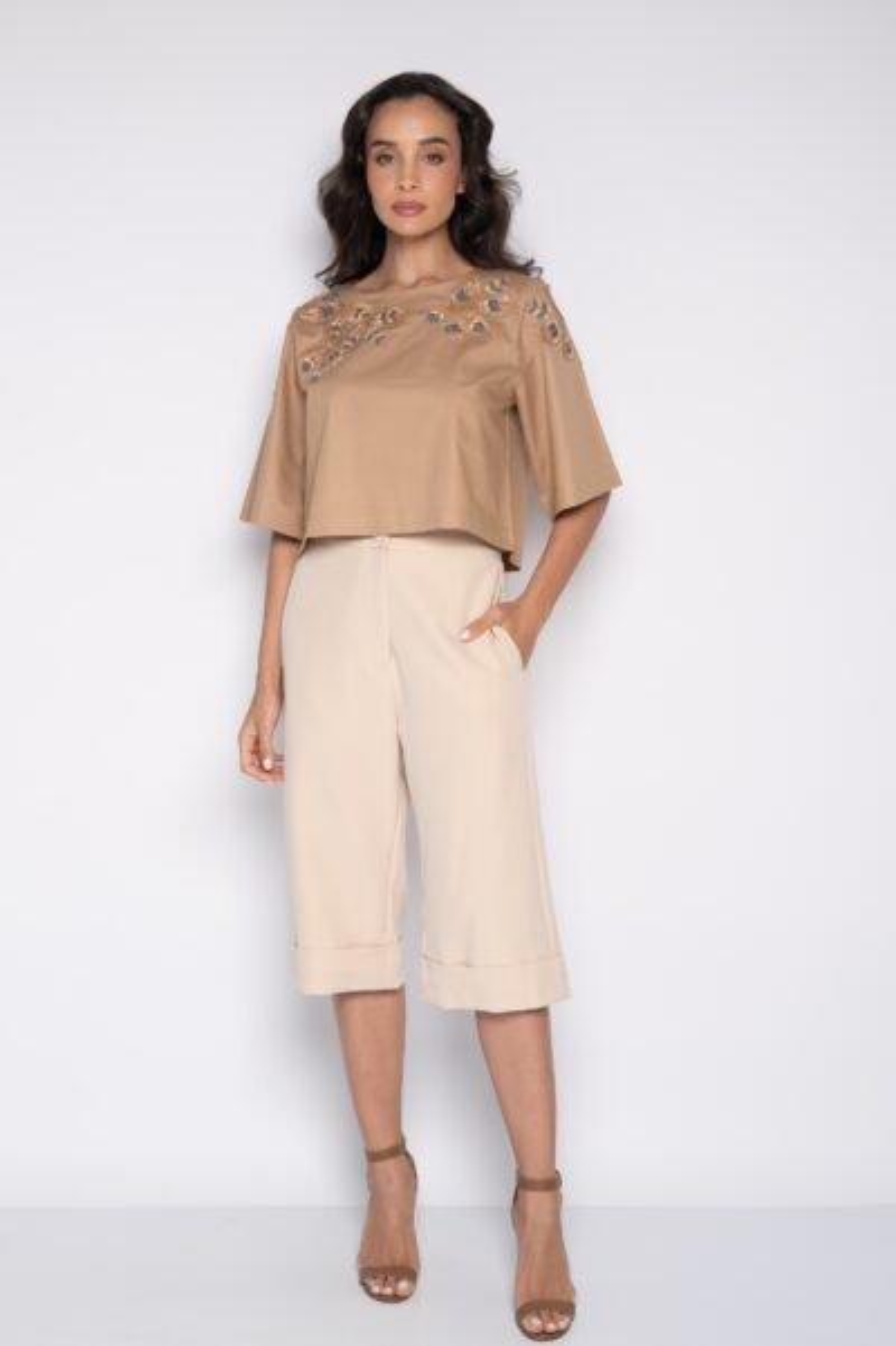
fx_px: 1794
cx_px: 448
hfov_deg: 28.0
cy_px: 673
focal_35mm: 48
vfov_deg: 41.1
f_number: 8
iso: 400
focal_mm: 48
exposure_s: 1/125
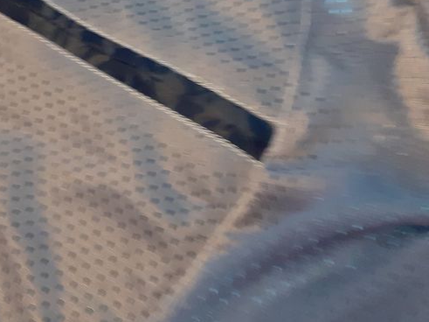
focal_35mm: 55
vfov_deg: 25.9
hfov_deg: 34.8
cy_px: 50
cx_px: 167
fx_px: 681
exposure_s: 1/25
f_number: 1.9
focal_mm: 3.6
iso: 320
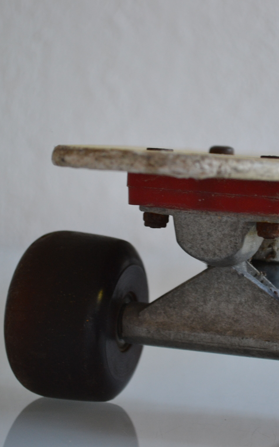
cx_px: 178
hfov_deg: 10.3
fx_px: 1542
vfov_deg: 16.5
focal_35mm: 127
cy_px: 223
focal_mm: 55
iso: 500
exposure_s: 1/15
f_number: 5.6
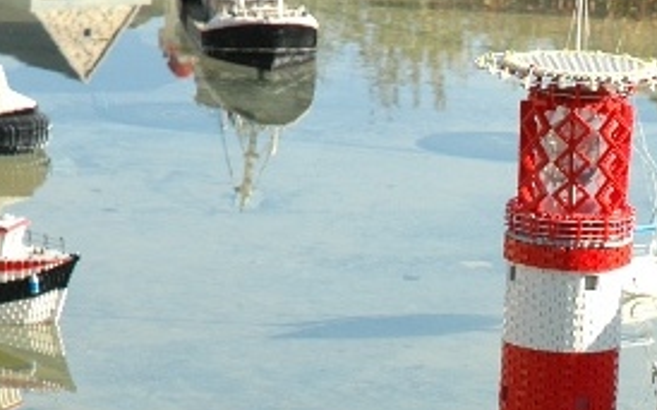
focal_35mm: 312
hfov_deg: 6.7
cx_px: 575
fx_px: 5584
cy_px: 484
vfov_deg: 4.2
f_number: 6.3
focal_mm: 70
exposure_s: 1/160
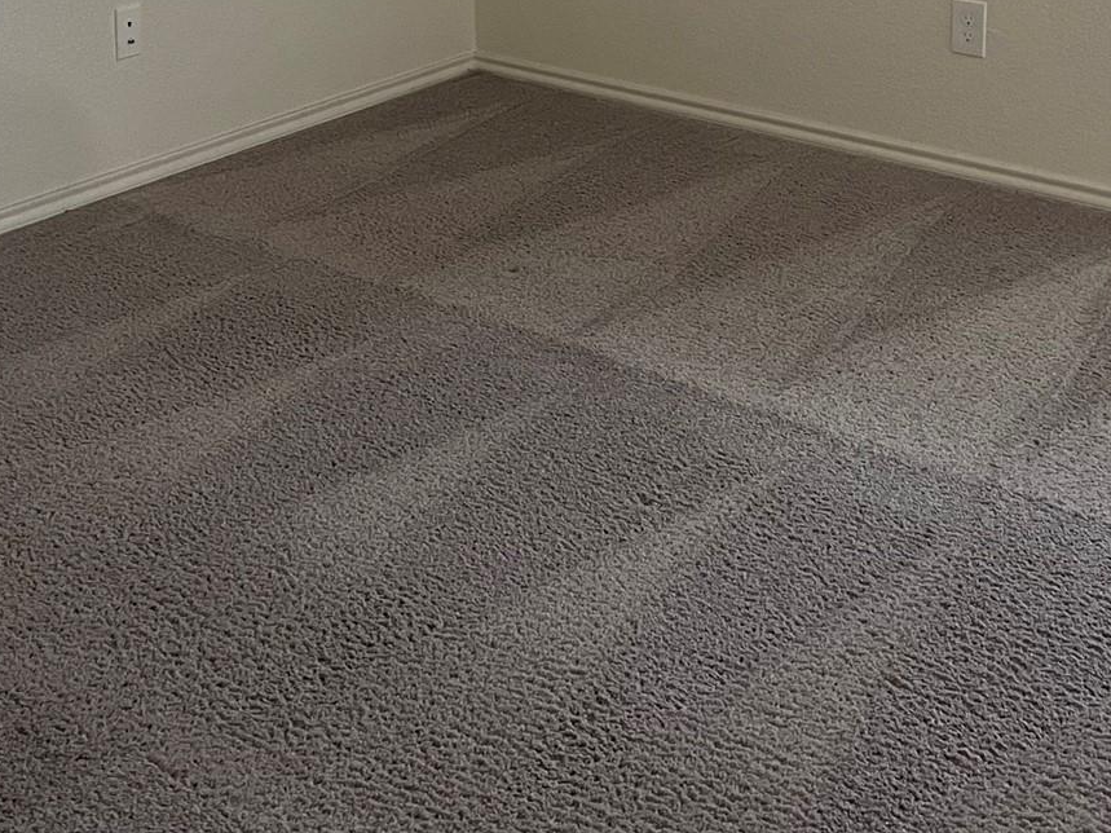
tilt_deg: -9.3
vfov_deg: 22.0
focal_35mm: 62
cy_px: -138
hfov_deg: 31.2
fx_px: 1990
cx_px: 501
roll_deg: +0.8
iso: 320
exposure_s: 1/60
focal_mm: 4.2
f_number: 1.6
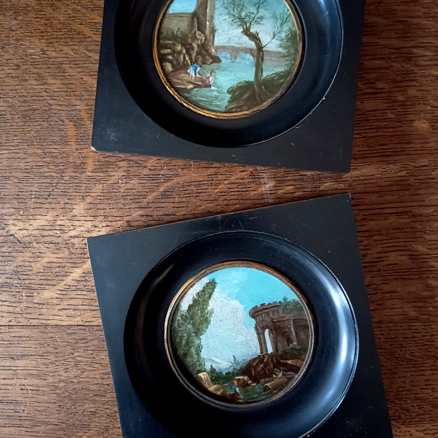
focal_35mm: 29
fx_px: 415
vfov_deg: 55.5
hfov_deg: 55.6
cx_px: 223
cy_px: 195
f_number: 1.7
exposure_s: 1/14.3
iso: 6606
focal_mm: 5.24
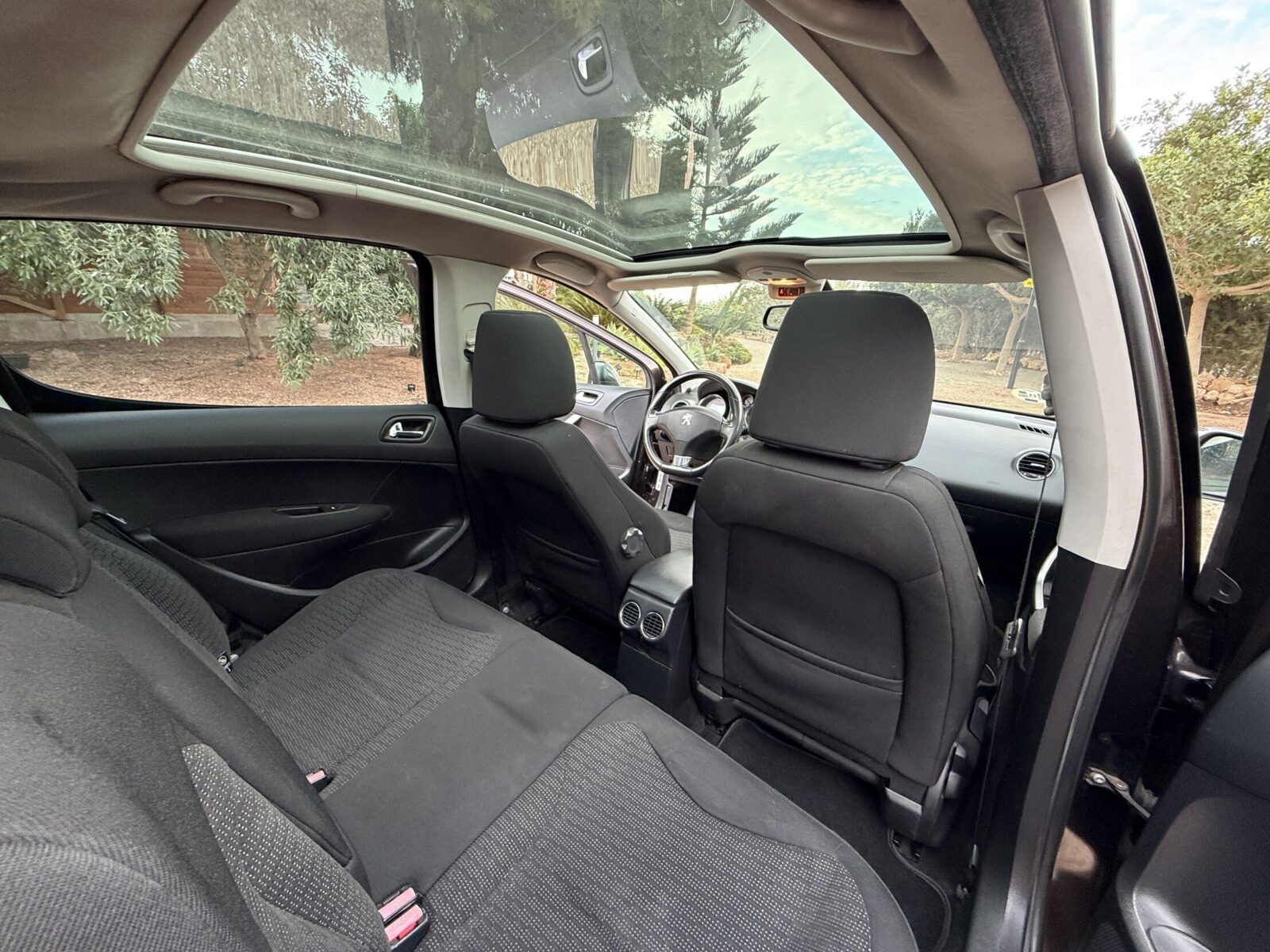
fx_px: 514
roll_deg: -0.6
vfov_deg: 85.7
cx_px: 635
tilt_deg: -17.9
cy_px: 476
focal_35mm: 14
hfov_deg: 102.1
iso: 320
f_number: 2.2
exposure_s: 1/64
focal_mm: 2.22
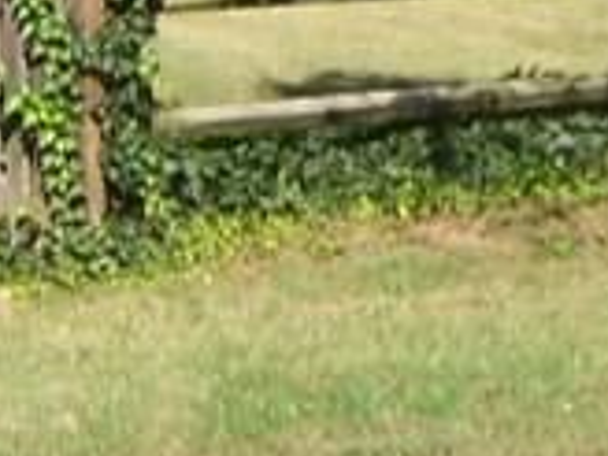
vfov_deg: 7.0
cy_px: -337
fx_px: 3618
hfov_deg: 9.0
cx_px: 1286
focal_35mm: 206
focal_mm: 5.5
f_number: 3.4
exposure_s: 1/750
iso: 80
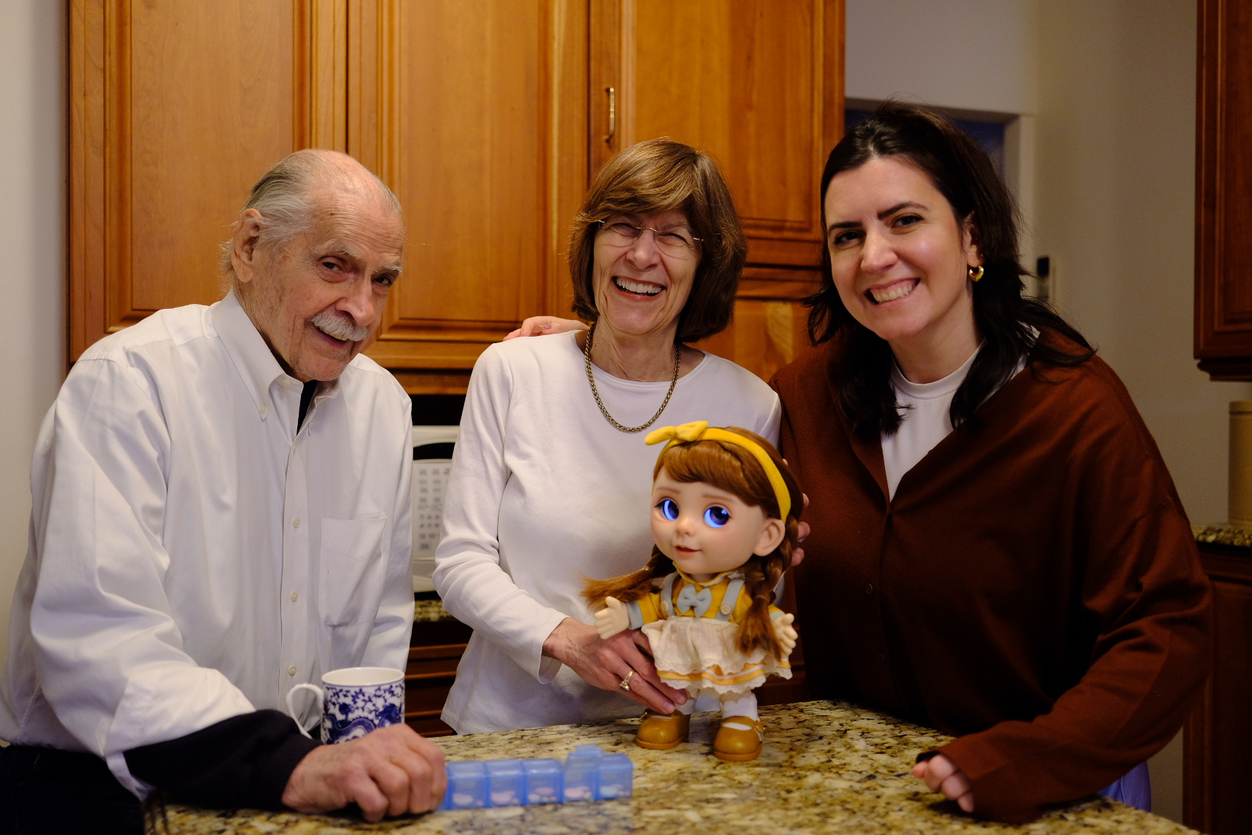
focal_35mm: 36
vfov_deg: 36.9
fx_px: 1252
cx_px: 633
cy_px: 426
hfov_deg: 53.1
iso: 800
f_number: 1.4
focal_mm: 23
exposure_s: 1/320
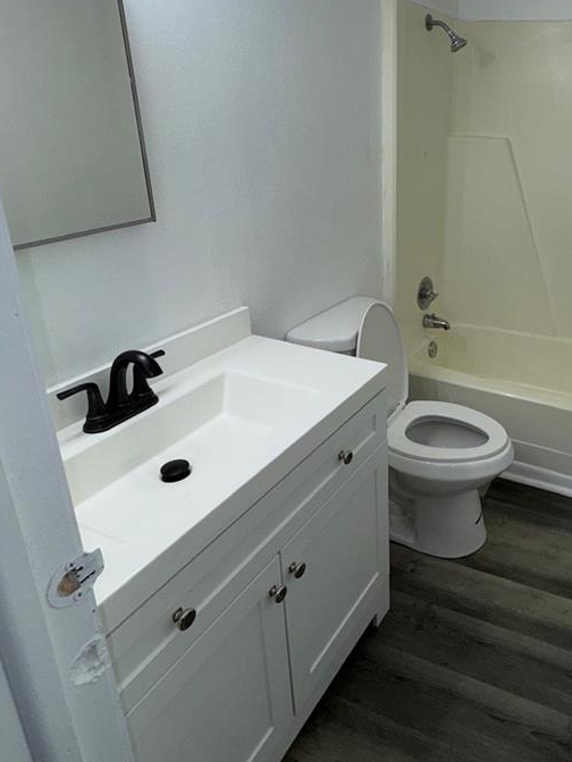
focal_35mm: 25
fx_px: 551
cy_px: 291
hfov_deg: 51.0
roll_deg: -2.1
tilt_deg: -19.1
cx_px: 469
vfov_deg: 68.4
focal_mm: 2.22
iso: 32
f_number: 2.2
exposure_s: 1/125
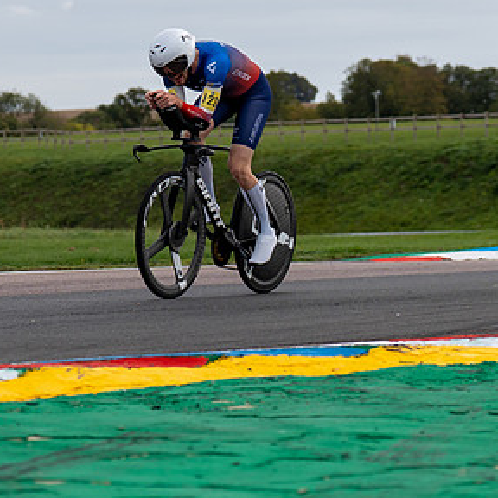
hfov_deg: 8.0
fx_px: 3581
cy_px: 253
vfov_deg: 8.0
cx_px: 162
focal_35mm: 220
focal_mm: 70
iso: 125
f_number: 3.5
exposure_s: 1/1000
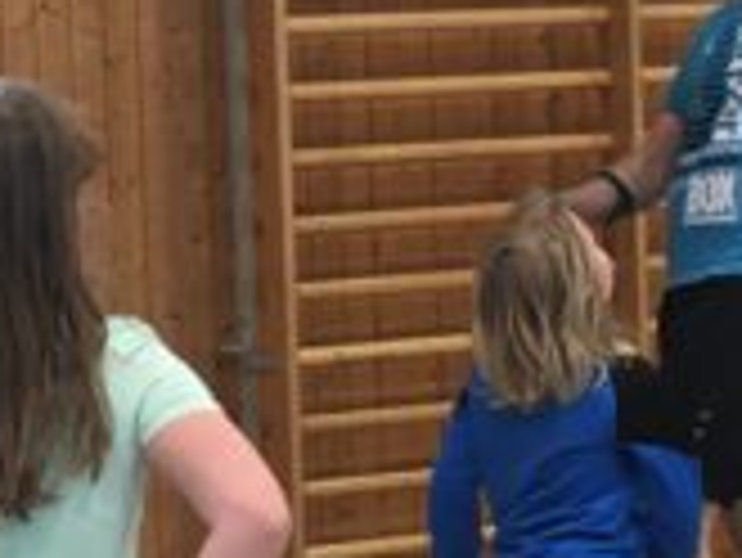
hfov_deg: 9.3
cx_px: 76
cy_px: 252
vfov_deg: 7.0
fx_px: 4526
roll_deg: +2.0
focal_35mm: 211
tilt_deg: -3.1
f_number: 2.2
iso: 25
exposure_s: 1/33
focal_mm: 4.15
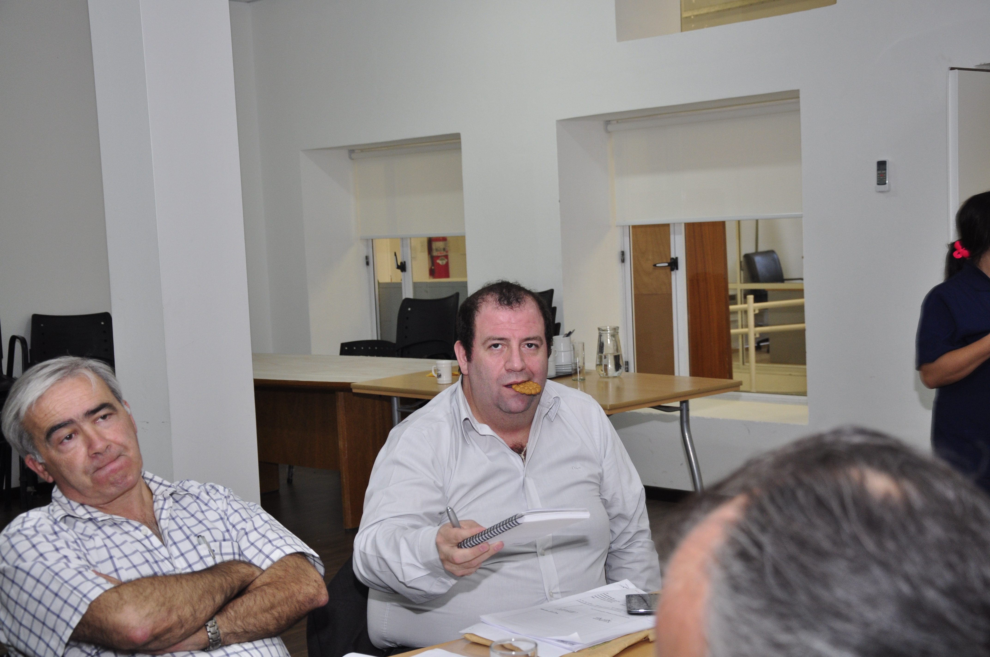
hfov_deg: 37.9
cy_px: 328
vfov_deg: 25.7
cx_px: 495
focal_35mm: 52
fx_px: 1442
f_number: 5.6
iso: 500
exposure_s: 1/60
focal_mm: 35
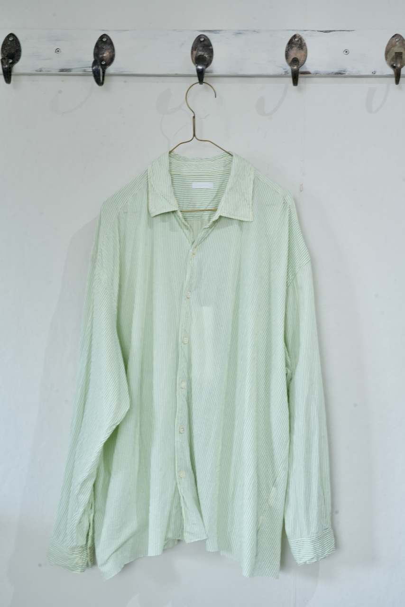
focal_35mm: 46
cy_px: 304
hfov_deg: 29.3
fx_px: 776
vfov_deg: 42.7
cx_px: 202
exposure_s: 1/25
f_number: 13
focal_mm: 46
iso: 1250
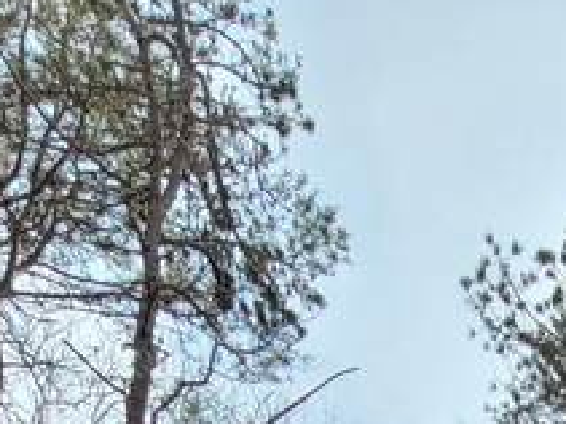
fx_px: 1291
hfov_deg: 22.8
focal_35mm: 79
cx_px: 668
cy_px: 1264
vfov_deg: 11.3
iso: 40
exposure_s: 1/518
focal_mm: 1.74
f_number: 2.2
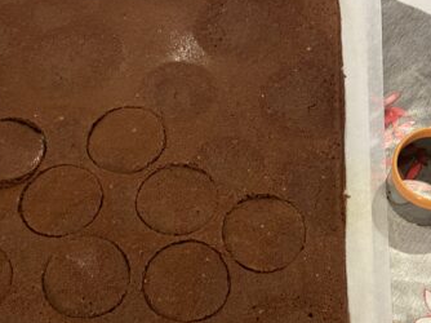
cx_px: 224
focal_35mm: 52
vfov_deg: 27.6
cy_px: 244
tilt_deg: -65.2
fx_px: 647
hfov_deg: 36.8
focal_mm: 4.25
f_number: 1.8
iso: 400
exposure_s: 1/33
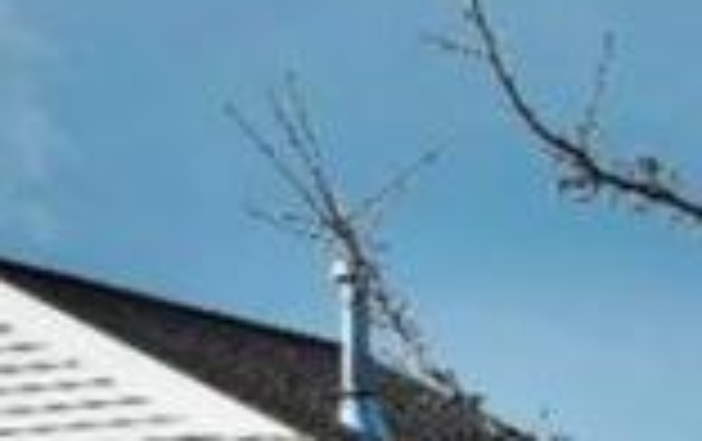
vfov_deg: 3.0
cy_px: 1310
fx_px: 8200
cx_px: -374
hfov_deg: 4.9
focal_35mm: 428
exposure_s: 1/400
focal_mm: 38
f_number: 10
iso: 200
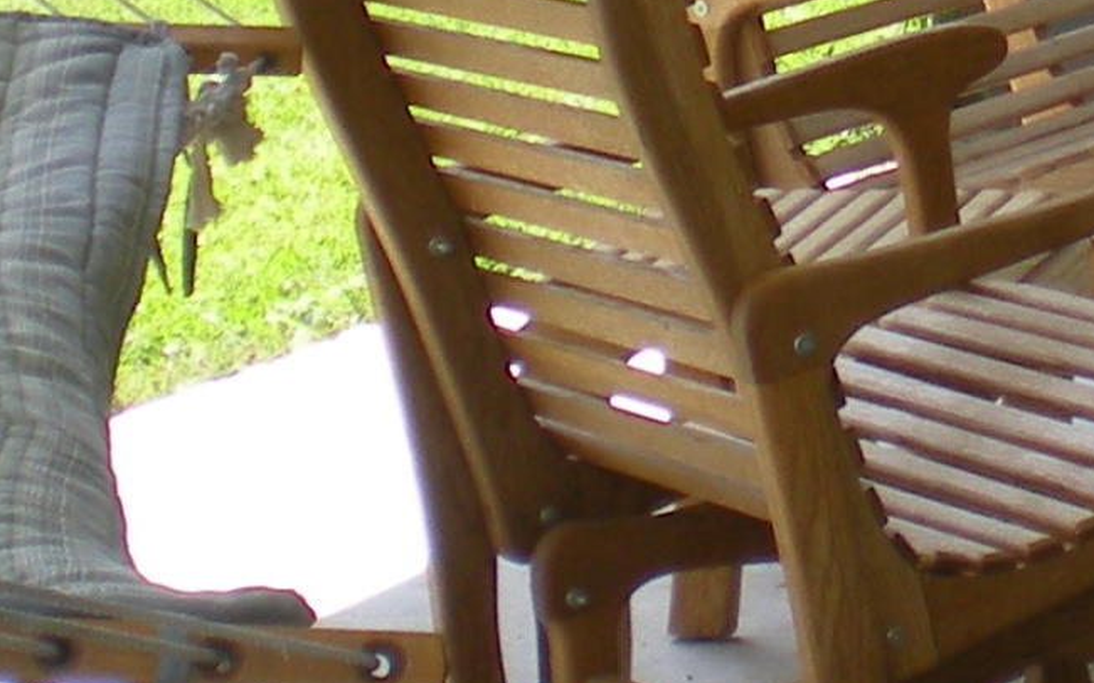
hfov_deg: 11.0
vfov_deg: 6.9
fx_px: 5545
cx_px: 1365
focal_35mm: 186
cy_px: -577
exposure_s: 1/184
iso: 64
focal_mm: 6.3
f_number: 3.1
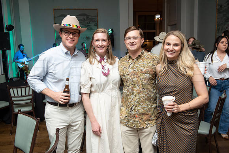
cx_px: 114
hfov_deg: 54.4
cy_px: 76
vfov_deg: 37.9
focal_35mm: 35
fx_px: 223
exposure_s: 1/200
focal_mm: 35
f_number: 5.6
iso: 3200
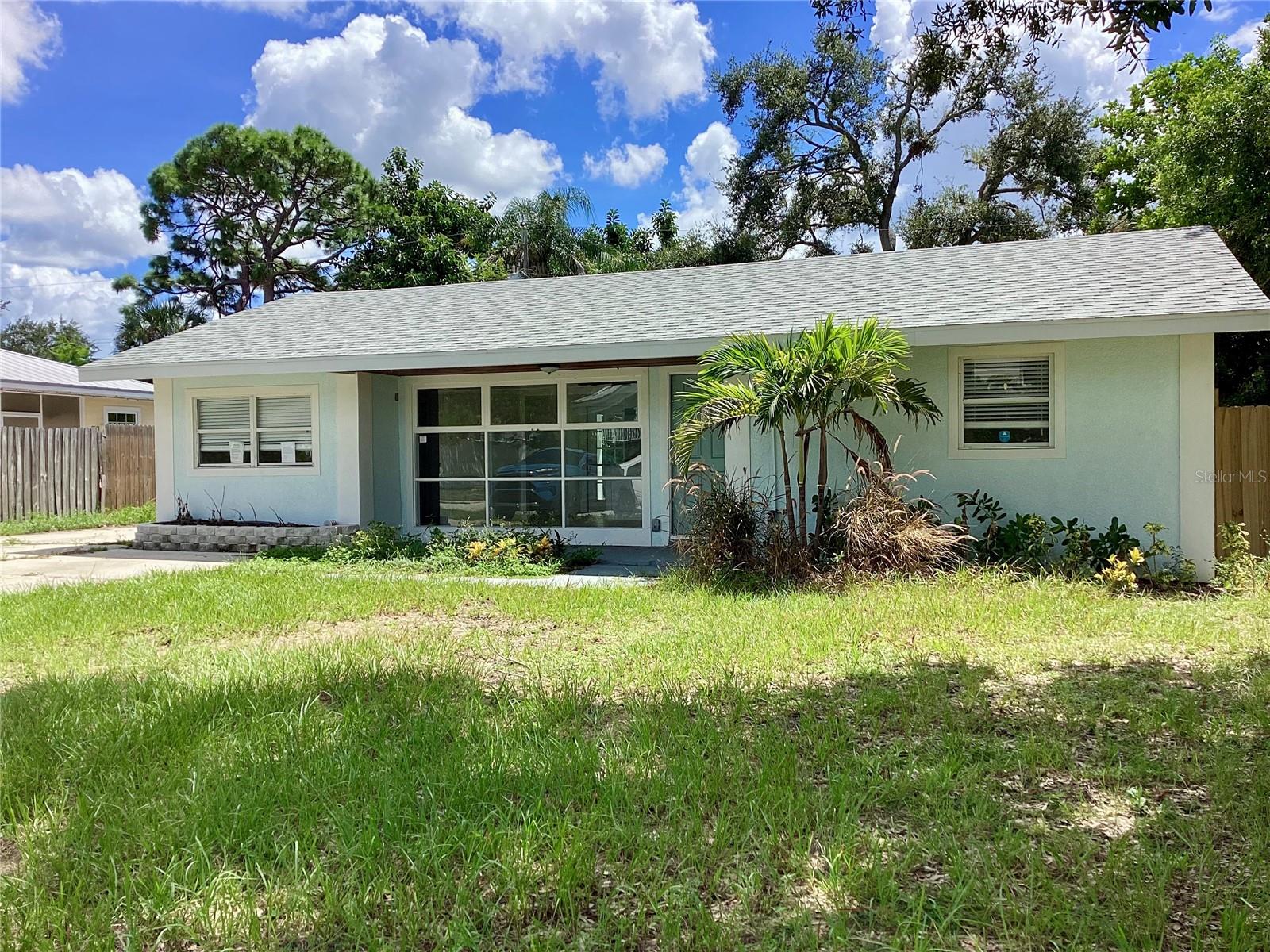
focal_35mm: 31
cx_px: 635
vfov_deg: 45.4
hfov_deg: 58.4
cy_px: 476
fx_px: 1137
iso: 25
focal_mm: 3.3
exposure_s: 1/1087
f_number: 2.4
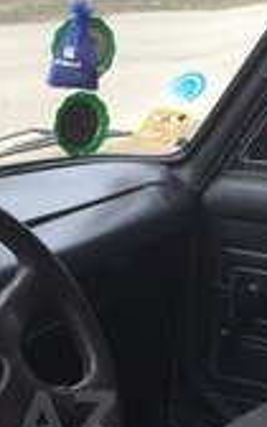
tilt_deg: -27.4
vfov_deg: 22.0
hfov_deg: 13.8
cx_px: -79
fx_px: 1059
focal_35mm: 91
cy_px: 419
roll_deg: -0.7
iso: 40
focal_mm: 4.15
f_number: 2.2
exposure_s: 1/100
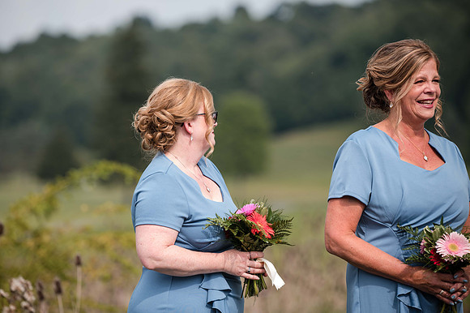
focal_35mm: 214
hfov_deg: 9.6
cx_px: 217
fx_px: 2786
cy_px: 147
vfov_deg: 6.4
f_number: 3.5
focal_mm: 190
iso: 50
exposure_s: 1/500
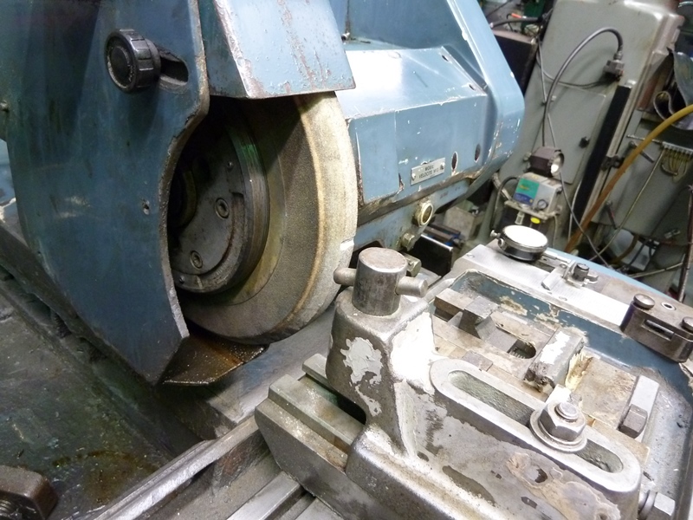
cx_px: 346
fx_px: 500
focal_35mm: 25
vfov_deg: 54.9
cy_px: 260
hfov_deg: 69.4
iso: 400
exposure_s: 1/10
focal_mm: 4.1
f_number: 3.3
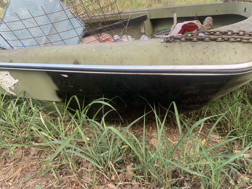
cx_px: 126
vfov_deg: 53.1
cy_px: 94
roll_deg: +5.8
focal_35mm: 26
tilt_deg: -24.7
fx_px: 189
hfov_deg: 67.3
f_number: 1.8
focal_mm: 4.25
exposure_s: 1/122
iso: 25
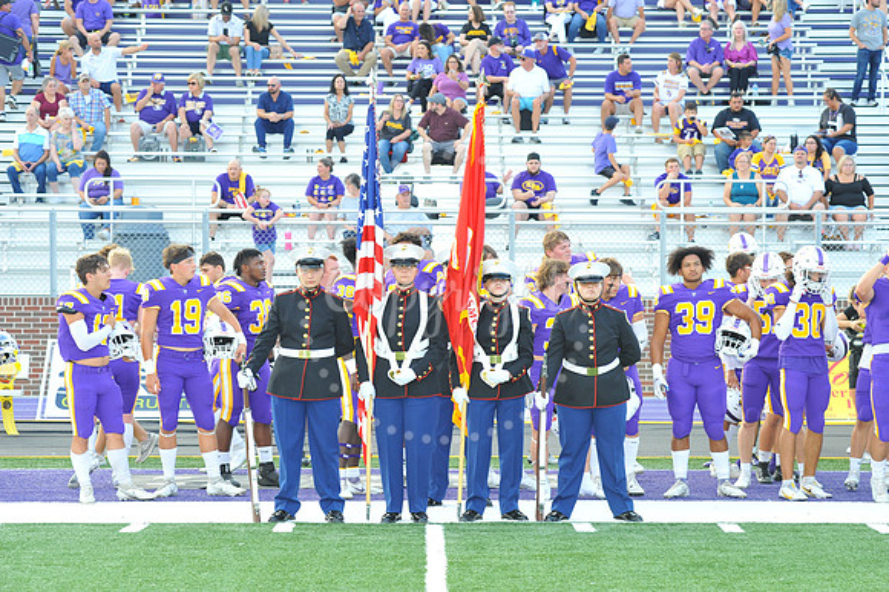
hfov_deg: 17.1
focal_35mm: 120
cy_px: 296
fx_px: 2962
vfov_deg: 11.4
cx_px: 444
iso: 640
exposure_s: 1/100
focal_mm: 120
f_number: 6.3
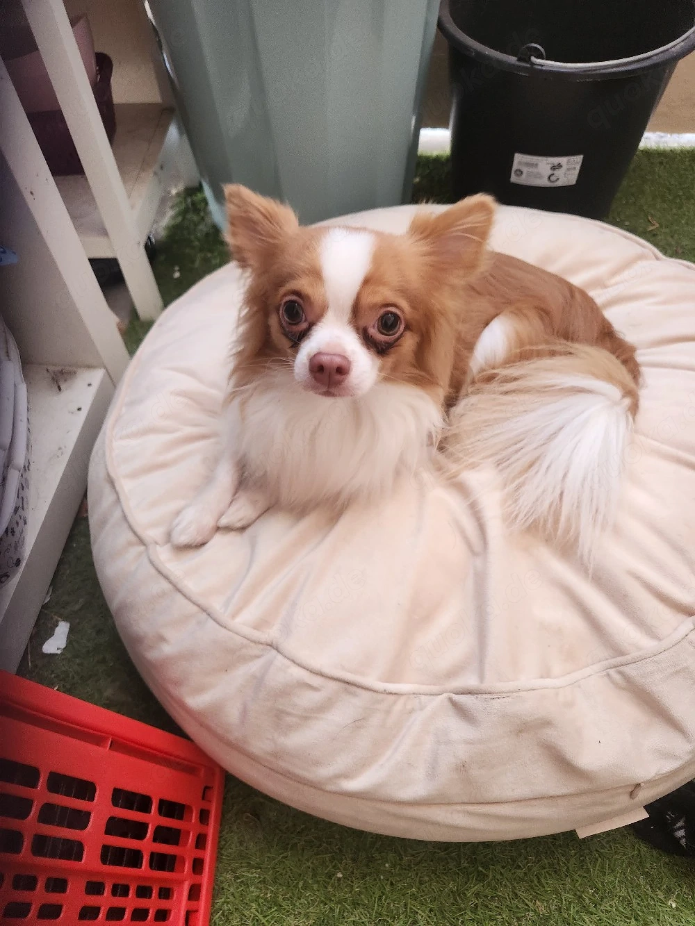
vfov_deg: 73.9
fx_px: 616
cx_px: 348
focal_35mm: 23
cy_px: 463
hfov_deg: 58.9
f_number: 1.8
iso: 200
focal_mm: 5.4
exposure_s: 1/101
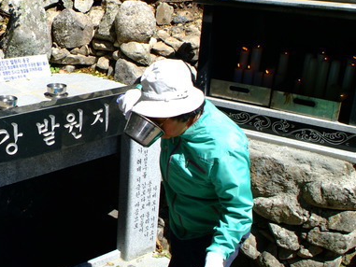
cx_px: 40
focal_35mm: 53
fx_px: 545
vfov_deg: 27.5
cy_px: 147
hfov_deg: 34.3
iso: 200
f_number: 8
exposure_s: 1/250
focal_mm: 20
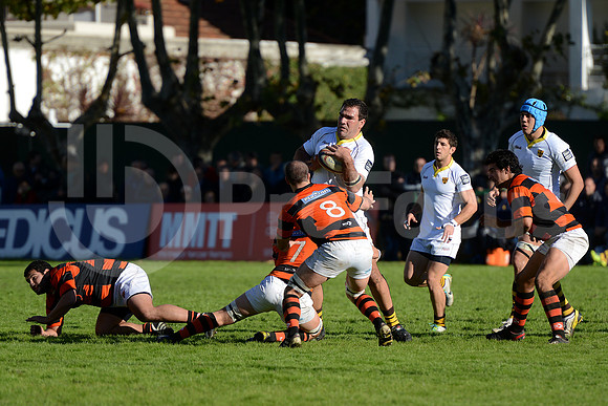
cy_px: 203
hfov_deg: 7.6
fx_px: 4561
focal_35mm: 270
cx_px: 304
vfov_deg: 5.1
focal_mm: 270
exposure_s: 1/1000
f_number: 4
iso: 250
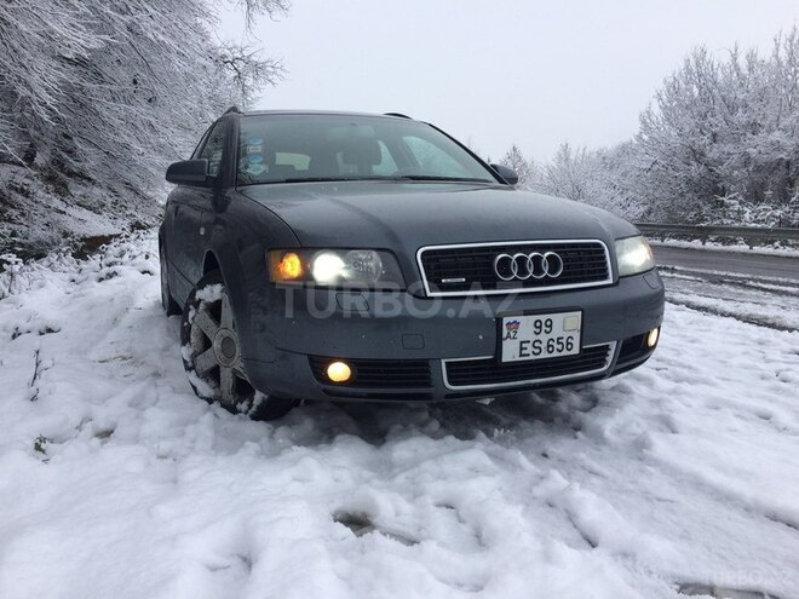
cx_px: 400
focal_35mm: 29
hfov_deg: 61.7
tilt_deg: -8.0
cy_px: 300
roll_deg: -1.2
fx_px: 669
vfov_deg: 48.2
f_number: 2.2
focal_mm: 4.15
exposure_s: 1/526
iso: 32
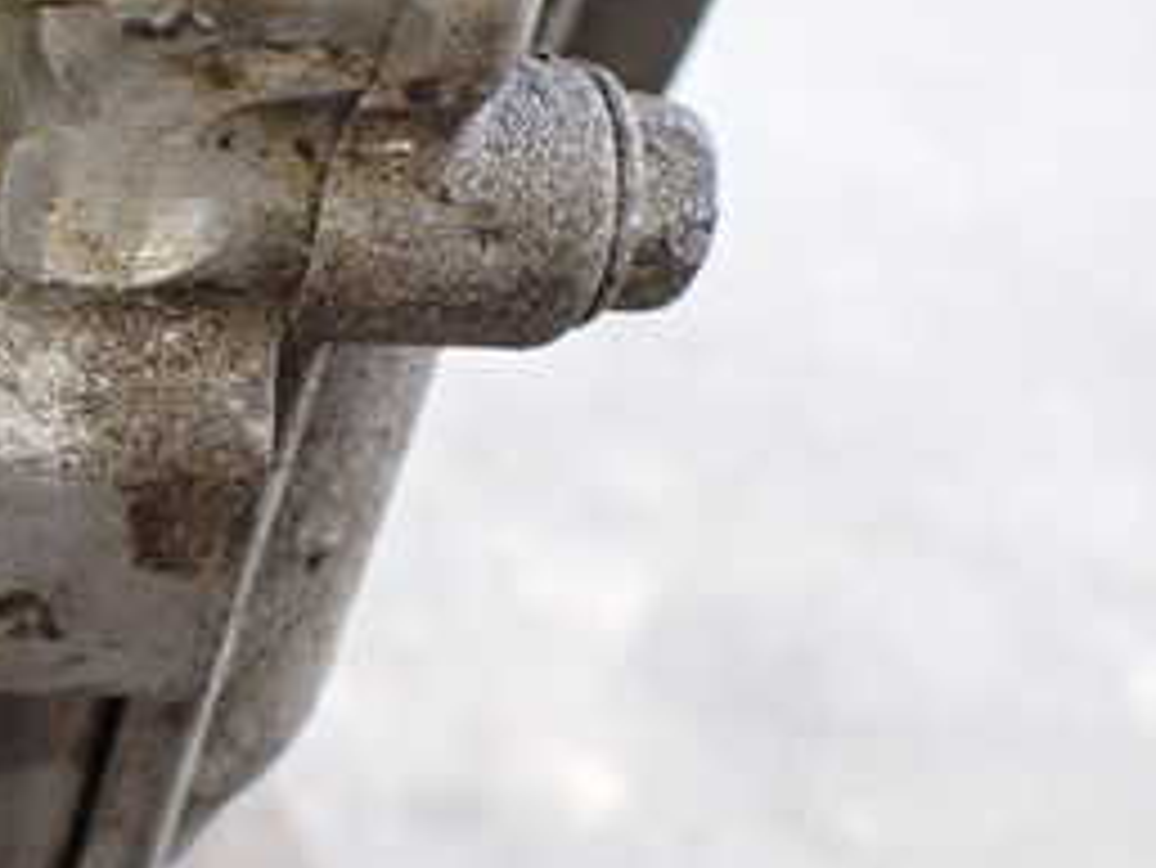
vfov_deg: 21.0
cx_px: -40
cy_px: 382
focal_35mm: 70
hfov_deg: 26.1
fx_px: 2339
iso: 250
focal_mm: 5.4
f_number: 2.3
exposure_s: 1/125
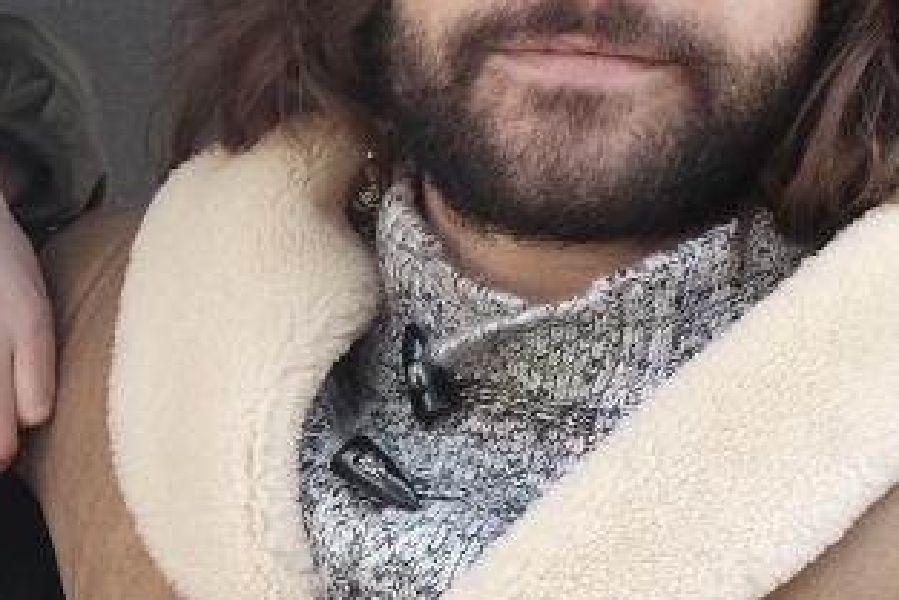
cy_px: 824
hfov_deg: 8.3
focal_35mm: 221
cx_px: -1528
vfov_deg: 6.2
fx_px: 5521
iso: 1600
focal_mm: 25.7
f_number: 5.6
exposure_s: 1/320
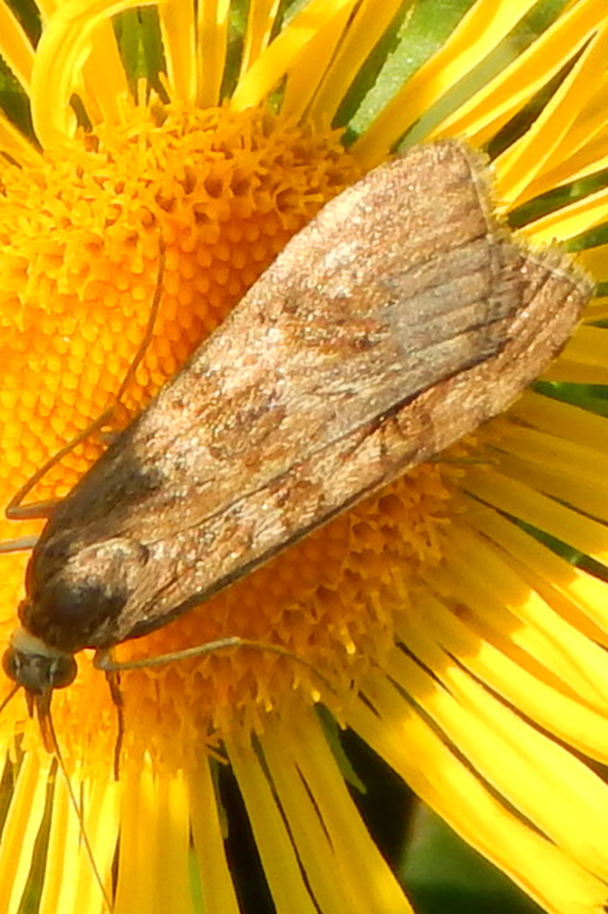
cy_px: 456
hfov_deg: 3.1
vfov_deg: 4.7
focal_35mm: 439
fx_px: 11133
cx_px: 212
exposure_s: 1/400
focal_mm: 56.5
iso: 125
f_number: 5.7
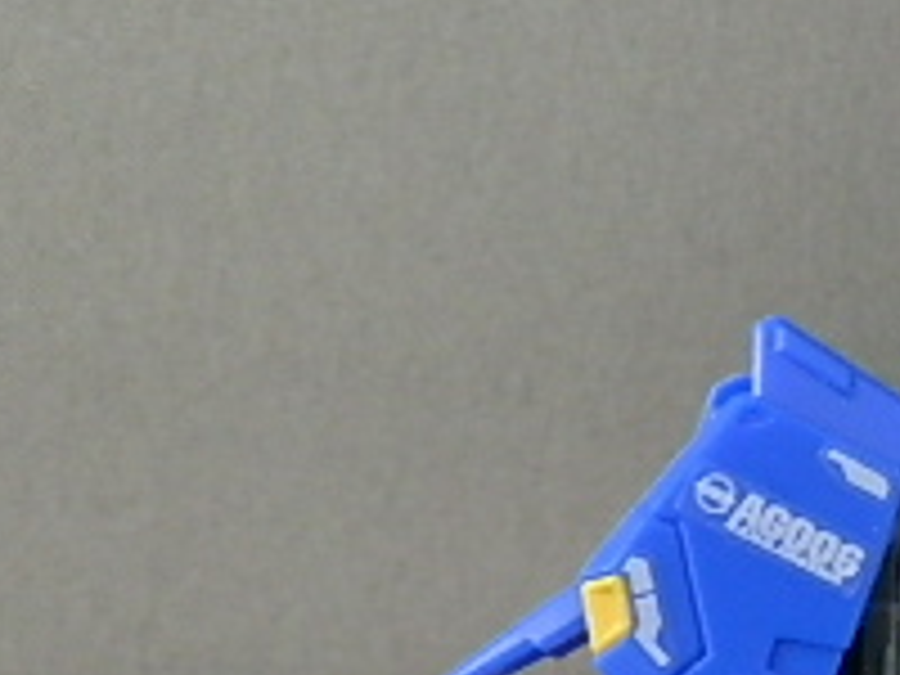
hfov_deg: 16.9
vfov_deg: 13.3
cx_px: 1206
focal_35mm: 109
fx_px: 2834
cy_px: 783
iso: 200
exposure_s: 1/8
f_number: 3.5
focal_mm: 6.17
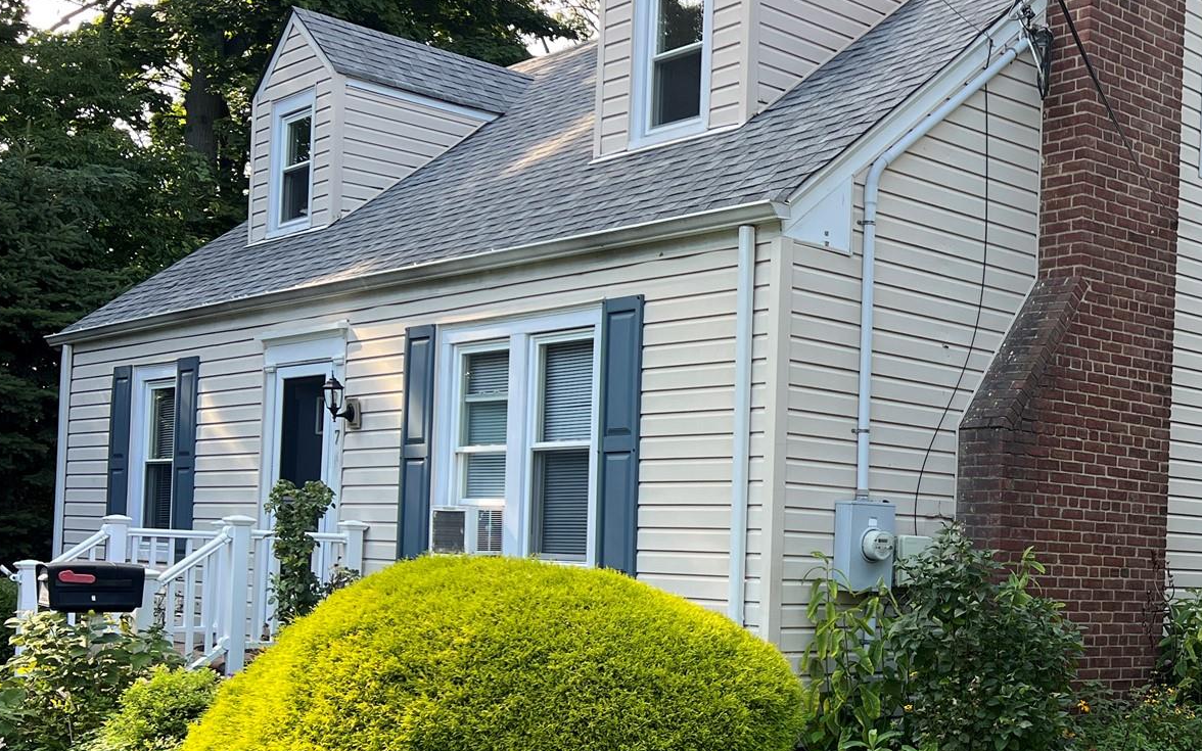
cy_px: 536
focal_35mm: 48
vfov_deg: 26.6
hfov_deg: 39.5
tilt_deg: +0.6
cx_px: 1031
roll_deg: -2.1
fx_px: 1572
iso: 50
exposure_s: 1/539
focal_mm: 5.7
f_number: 1.5
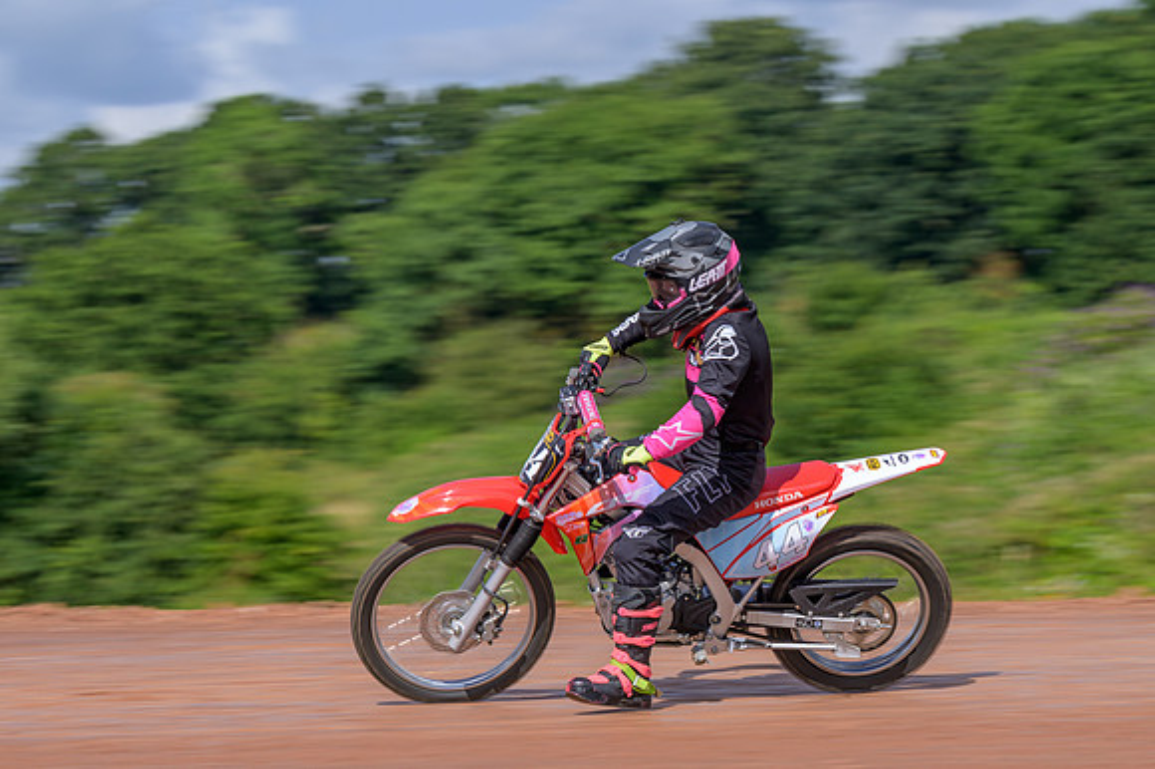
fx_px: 5515
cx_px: 578
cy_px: 384
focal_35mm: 172
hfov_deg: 12.0
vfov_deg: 8.0
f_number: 8
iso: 64
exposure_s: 1/160
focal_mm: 115
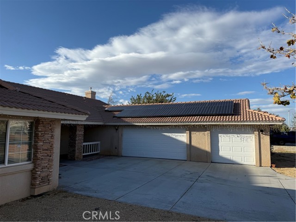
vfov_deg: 56.8
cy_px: 111
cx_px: 148
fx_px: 205
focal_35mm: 24
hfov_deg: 71.6
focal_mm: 6.76
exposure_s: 1/5319
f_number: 1.78
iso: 80
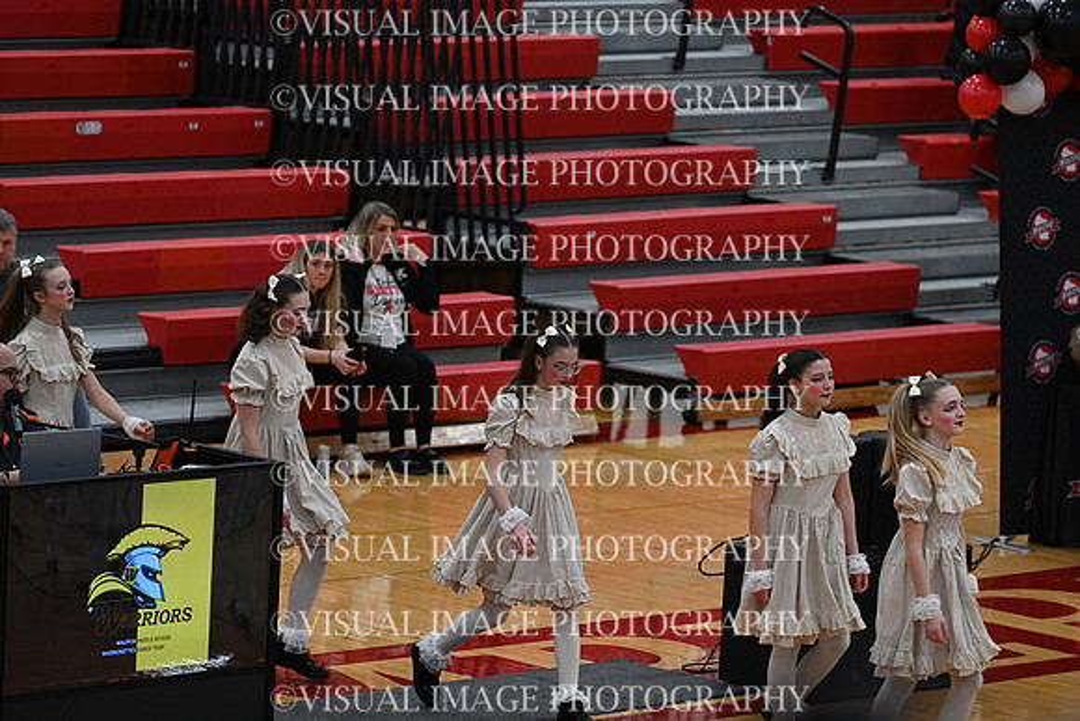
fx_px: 6001
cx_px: 540
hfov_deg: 10.3
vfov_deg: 6.9
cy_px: 360
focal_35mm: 200
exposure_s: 1/400
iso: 4000
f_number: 4
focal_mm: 200
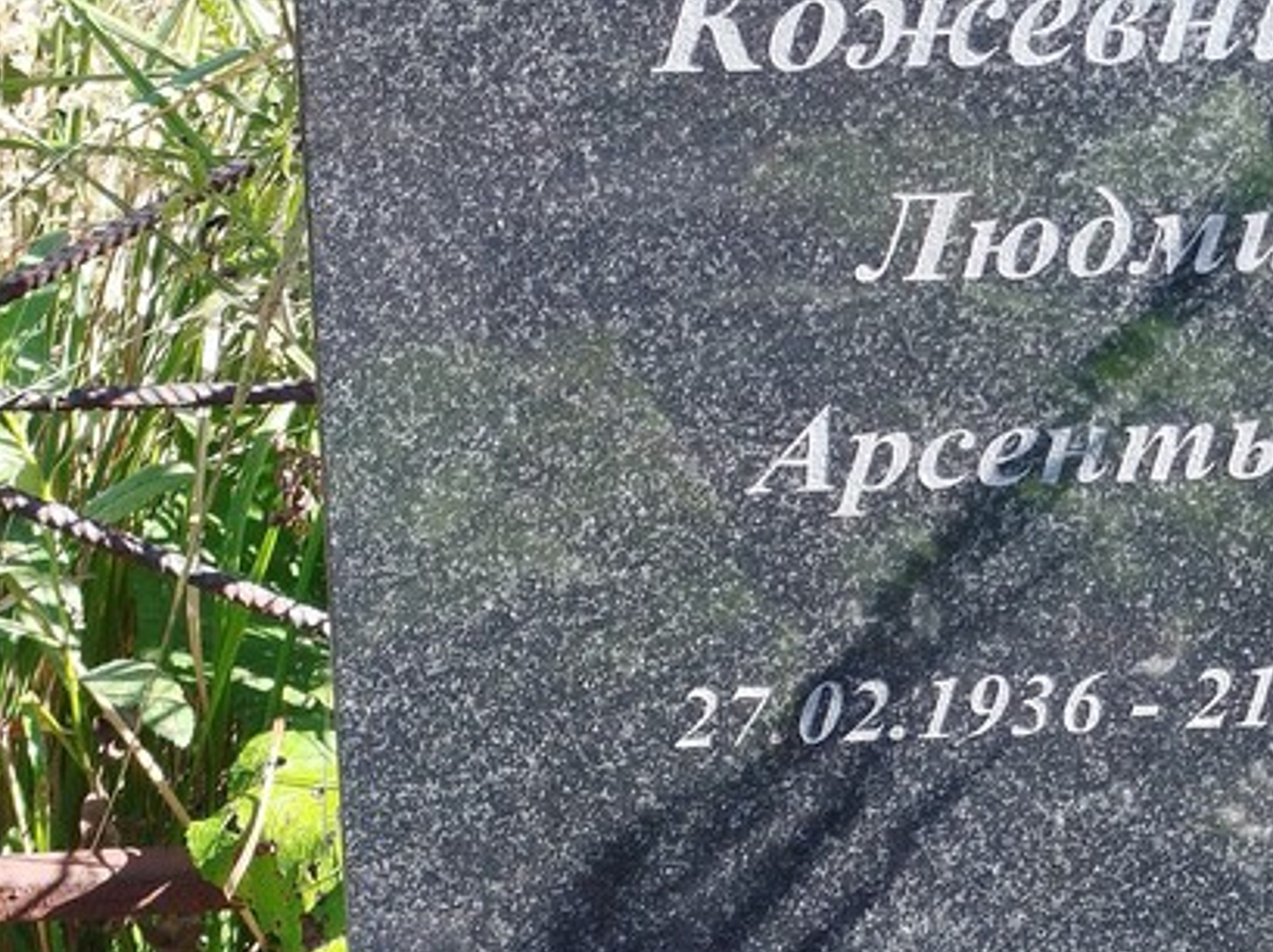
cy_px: 333
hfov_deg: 37.9
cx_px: 1130
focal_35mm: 47
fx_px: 1727
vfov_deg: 30.6
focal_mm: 5.31
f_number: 1.7
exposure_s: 1/111
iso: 50
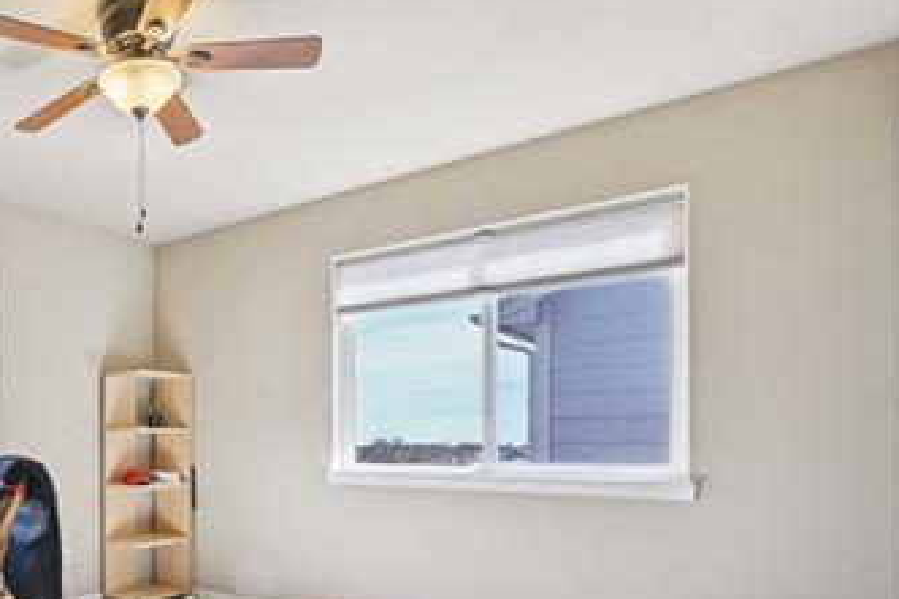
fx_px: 674
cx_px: 84
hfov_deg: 57.5
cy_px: 434
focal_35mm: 27
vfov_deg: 46.5
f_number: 11
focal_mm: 14
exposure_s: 1/15
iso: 320
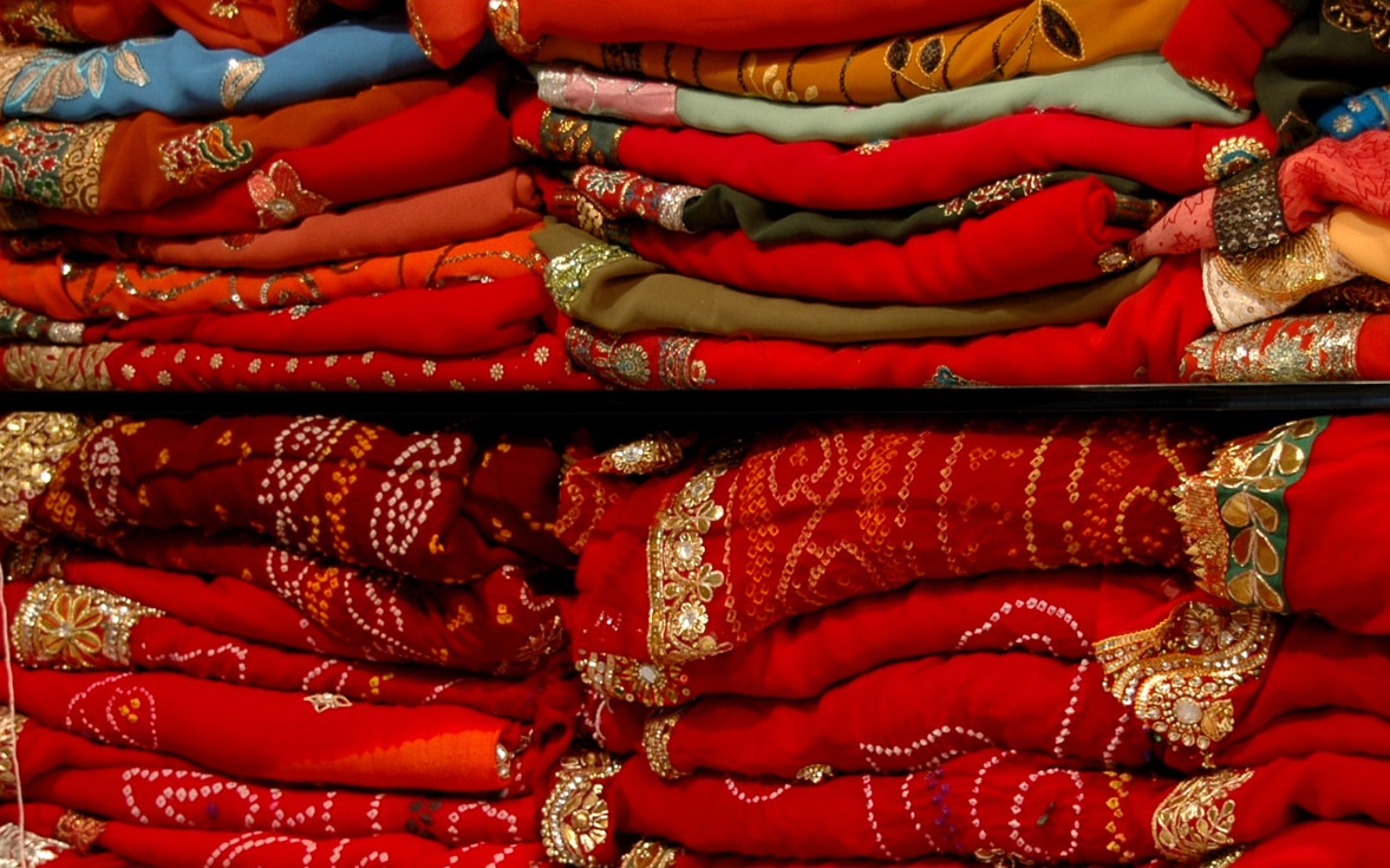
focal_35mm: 117
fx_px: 4431
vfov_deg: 11.2
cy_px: 572
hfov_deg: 17.8
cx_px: 776
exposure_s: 1/13
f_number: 4.8
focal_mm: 44
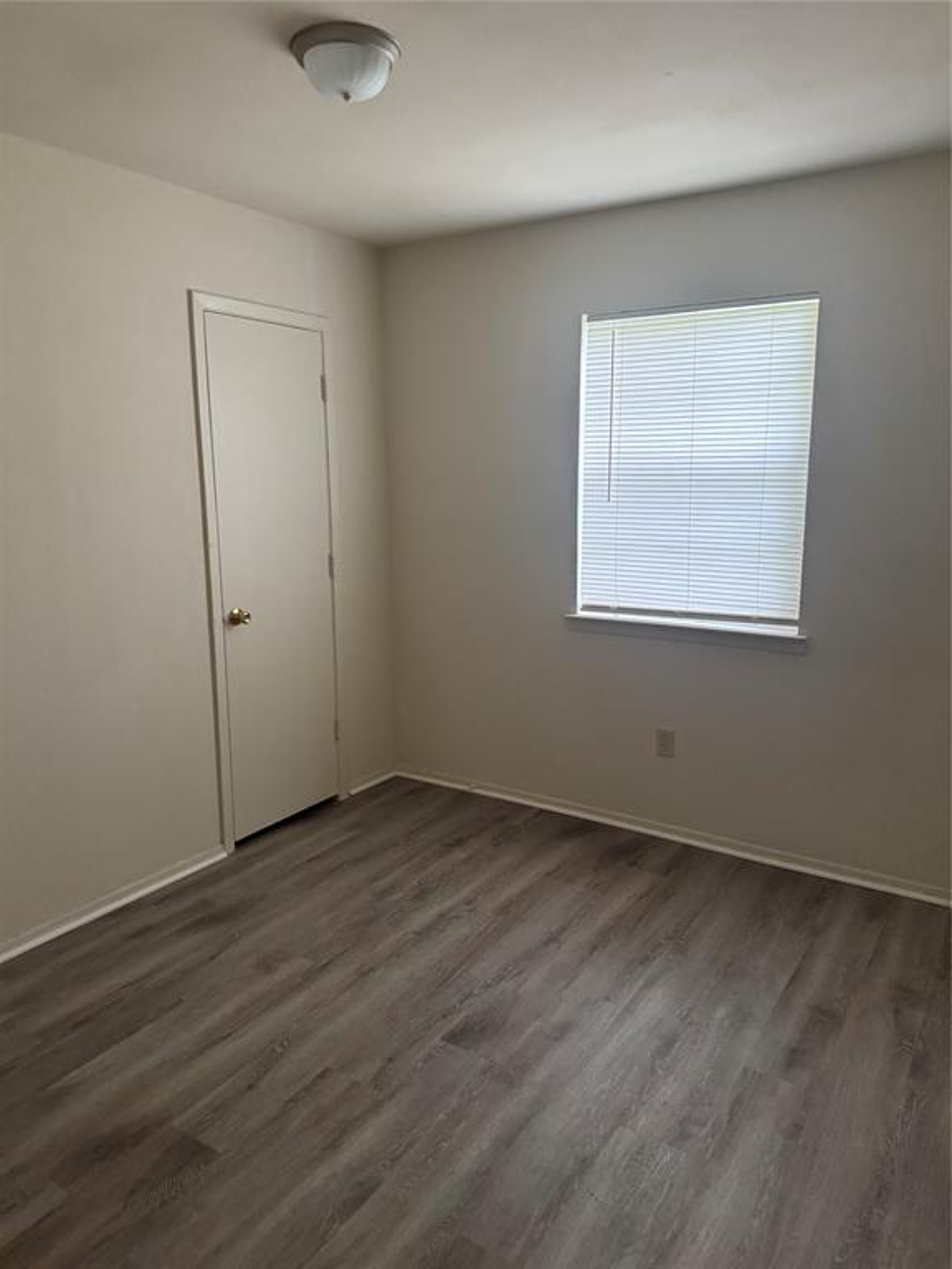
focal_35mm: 24
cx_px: 476
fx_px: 880
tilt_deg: -9.5
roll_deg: +0.3
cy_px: 634
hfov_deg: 56.8
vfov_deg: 71.6
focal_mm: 6.76
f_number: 1.78
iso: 640
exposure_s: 1/60
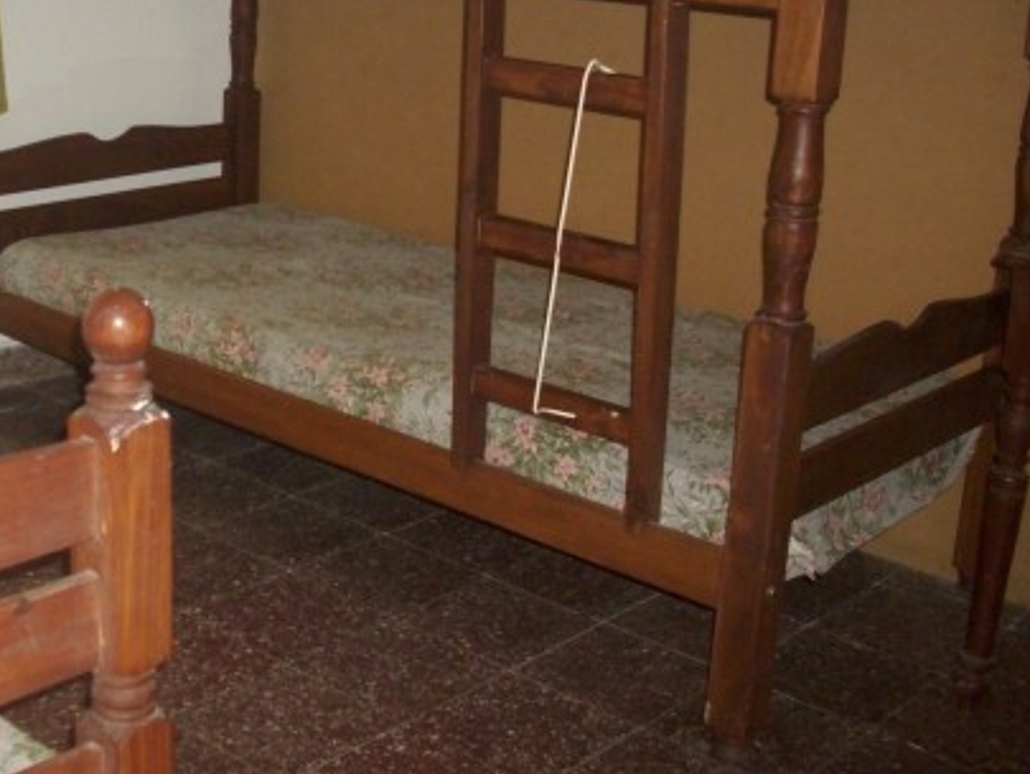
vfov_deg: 29.5
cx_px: 318
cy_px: 265
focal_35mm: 49
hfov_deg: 38.3
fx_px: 1458
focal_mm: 6.2
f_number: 2.8
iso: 200
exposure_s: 1/30
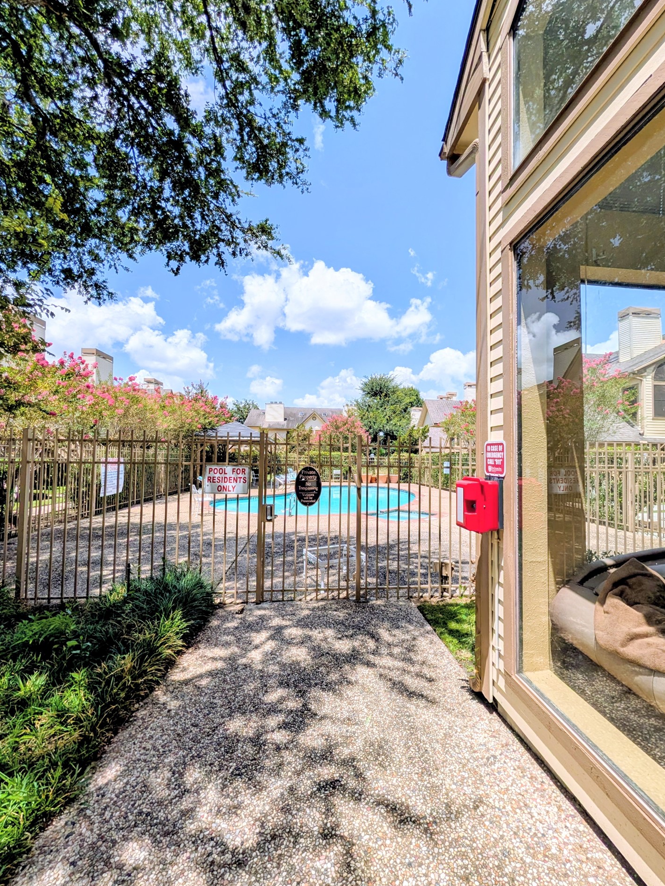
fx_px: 333
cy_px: 445
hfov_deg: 89.9
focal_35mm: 13
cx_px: 348
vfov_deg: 106.2
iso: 55
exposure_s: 1/3906
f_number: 1.7
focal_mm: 2.02
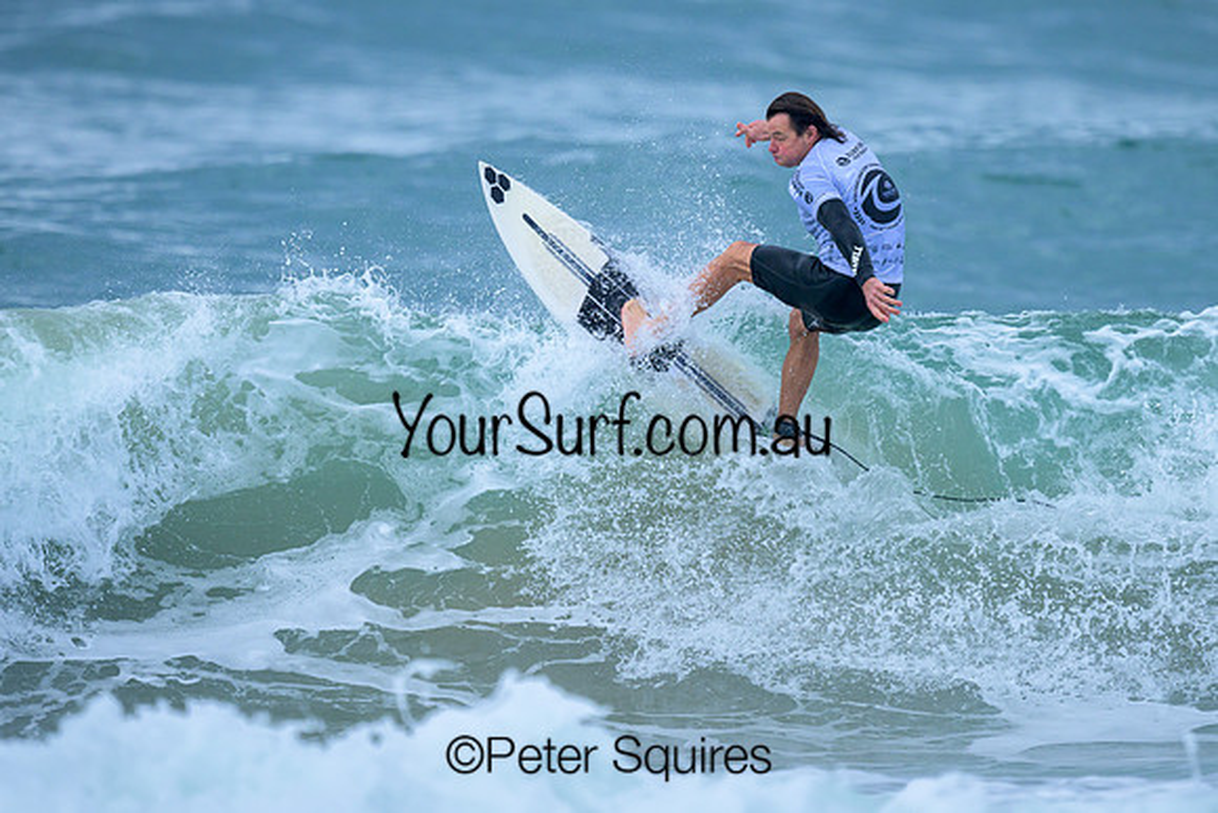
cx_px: 784
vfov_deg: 1.3
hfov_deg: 1.9
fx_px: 37218
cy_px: 326
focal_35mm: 1100
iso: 500
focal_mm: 800
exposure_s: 1/2000
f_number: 6.3
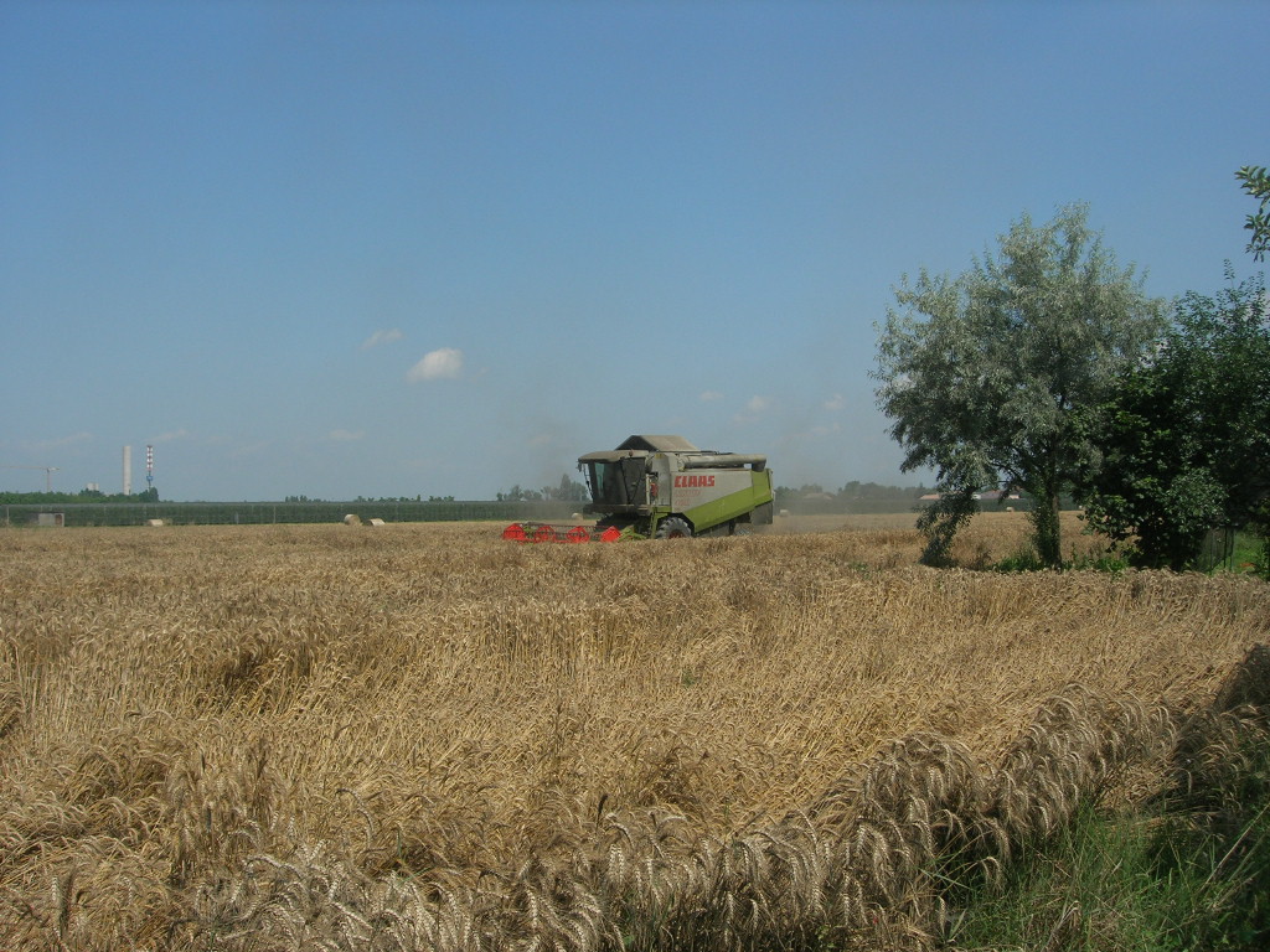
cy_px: 476
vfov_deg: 37.7
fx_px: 1394
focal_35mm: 38
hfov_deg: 49.0
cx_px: 635
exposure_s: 1/750
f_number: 4.8
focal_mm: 7.8
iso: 64
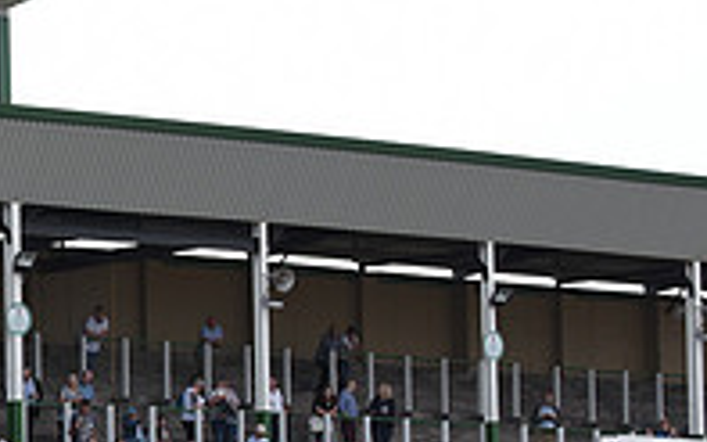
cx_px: -255
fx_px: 4045
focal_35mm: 210
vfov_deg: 6.2
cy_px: 663
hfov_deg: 9.8
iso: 800
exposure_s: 1/2000
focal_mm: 70
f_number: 6.3
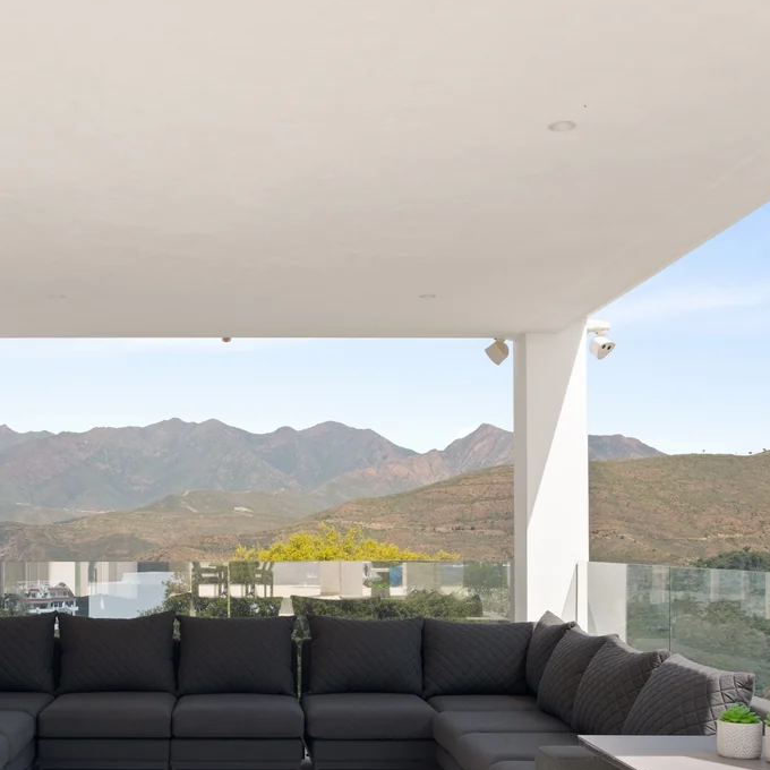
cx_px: 199
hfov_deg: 34.7
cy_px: 554
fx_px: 1208
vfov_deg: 34.8
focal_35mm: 48
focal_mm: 15.9
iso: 125
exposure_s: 1/75
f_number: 8
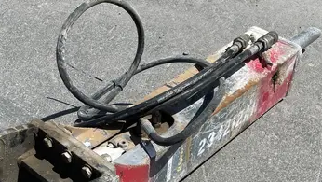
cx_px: 125
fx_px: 513
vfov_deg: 19.8
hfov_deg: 34.7
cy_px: 158
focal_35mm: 60
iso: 50
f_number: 1.6
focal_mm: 4.2
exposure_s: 1/7813
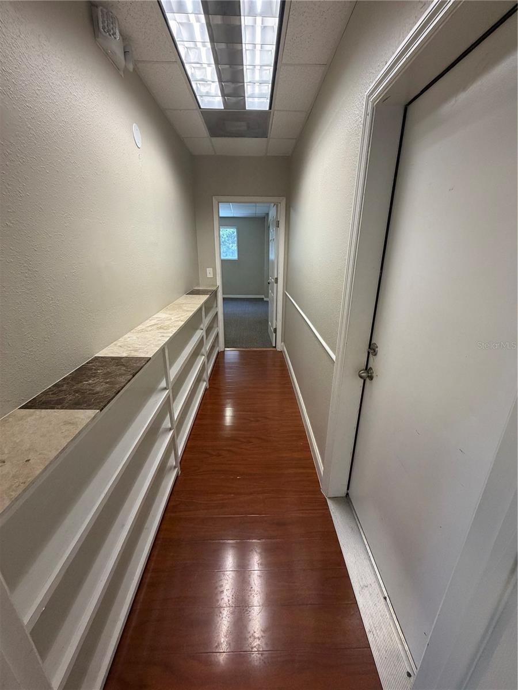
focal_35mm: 14
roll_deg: -0.3
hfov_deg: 85.7
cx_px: 259
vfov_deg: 102.1
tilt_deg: -19.6
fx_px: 279
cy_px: 345
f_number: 2.2
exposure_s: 1/120
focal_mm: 2.22
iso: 320
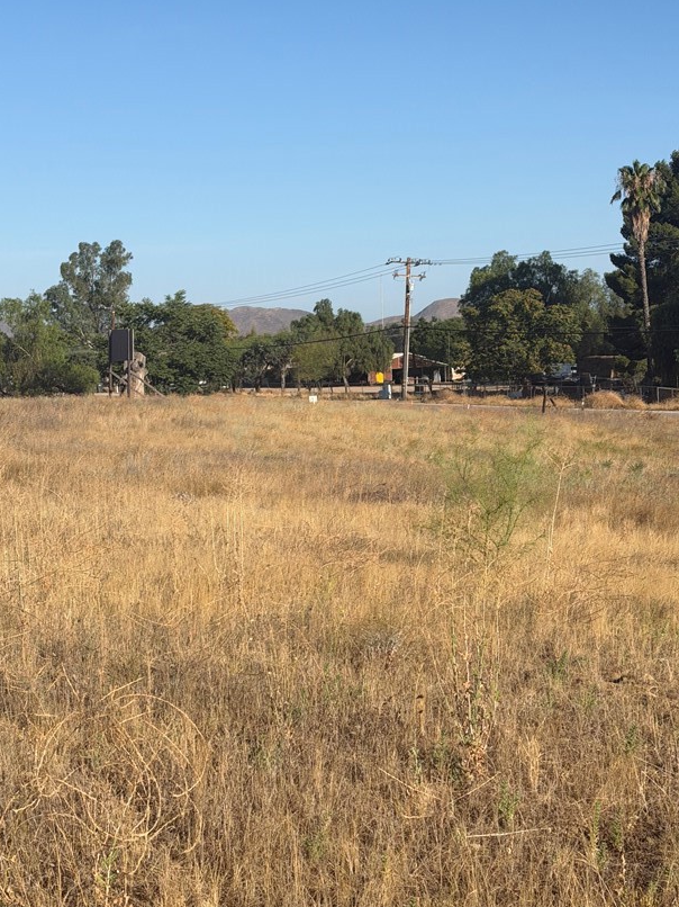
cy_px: 438
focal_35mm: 61
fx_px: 1596
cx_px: 373
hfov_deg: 24.0
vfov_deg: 31.7
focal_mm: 6.76
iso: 64
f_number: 1.78
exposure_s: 1/6024
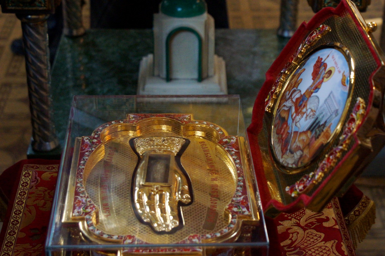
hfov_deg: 27.0
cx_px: 192
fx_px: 801
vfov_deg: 18.1
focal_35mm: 75
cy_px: 128
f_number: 5.6
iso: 3200
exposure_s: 1/50
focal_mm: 50
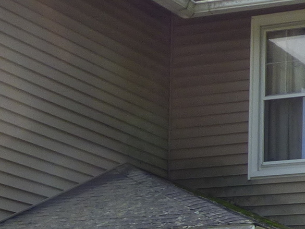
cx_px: 174
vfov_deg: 8.7
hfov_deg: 11.8
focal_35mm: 168
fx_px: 1481
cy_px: 287
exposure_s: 1/320
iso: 100
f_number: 3.3
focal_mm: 5.53
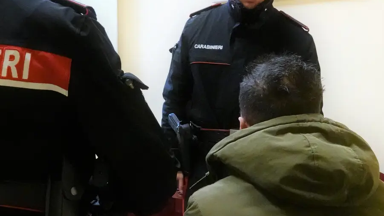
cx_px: 156
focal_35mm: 41
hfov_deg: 49.1
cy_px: 62
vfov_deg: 28.7
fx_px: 418
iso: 6400
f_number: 5.6
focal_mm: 8.8
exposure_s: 1/125
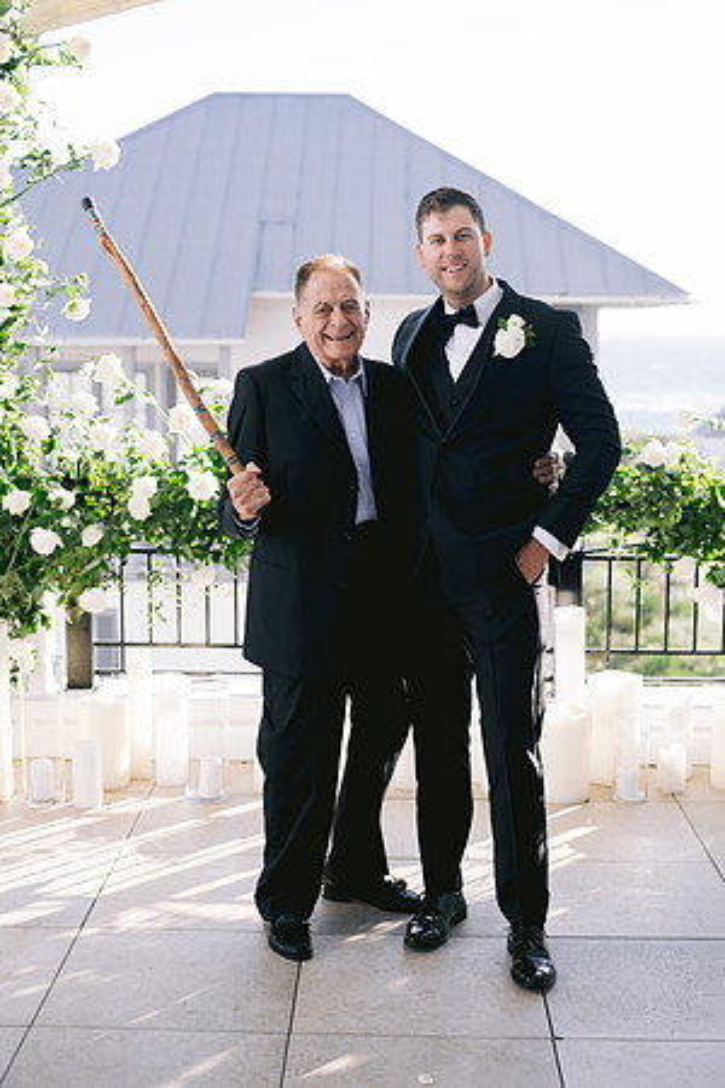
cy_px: 544
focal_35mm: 50
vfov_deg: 39.6
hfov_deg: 27.0
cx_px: 362
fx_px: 1510
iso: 200
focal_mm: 50
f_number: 2.8
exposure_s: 1/800
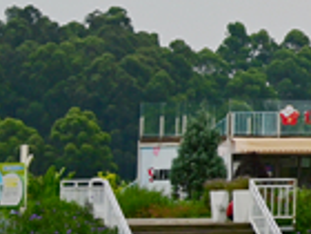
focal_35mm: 304
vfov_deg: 4.9
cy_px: -94
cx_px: 1282
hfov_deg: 5.6
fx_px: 2731
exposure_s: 1/320
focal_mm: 37
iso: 100
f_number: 8
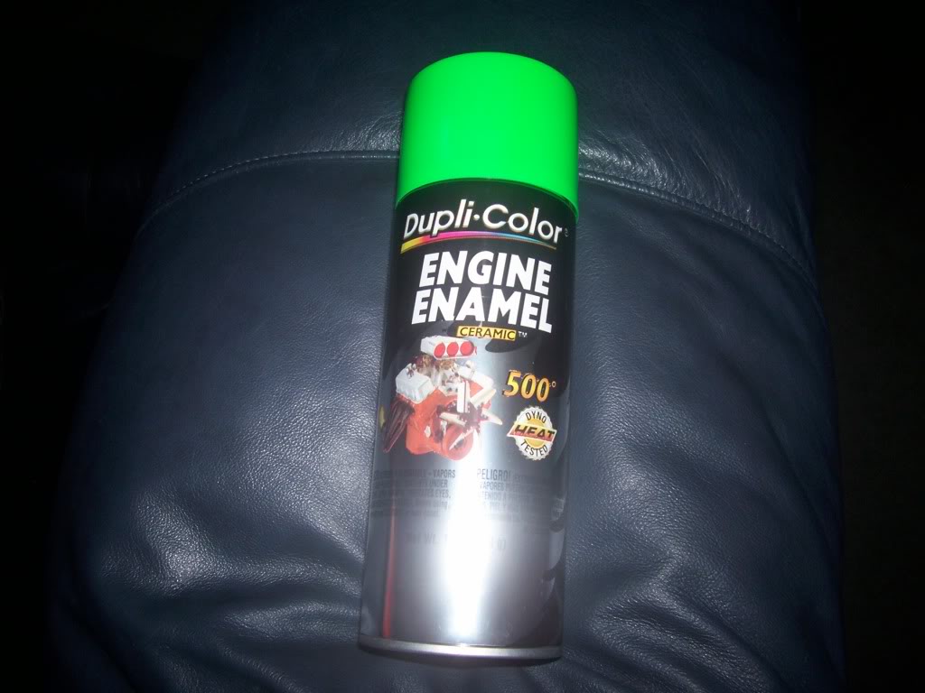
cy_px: 346
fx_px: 909
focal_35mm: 34
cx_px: 462
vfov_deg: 41.8
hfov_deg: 54.0
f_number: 2.7
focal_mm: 5.6
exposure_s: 1/64
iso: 80
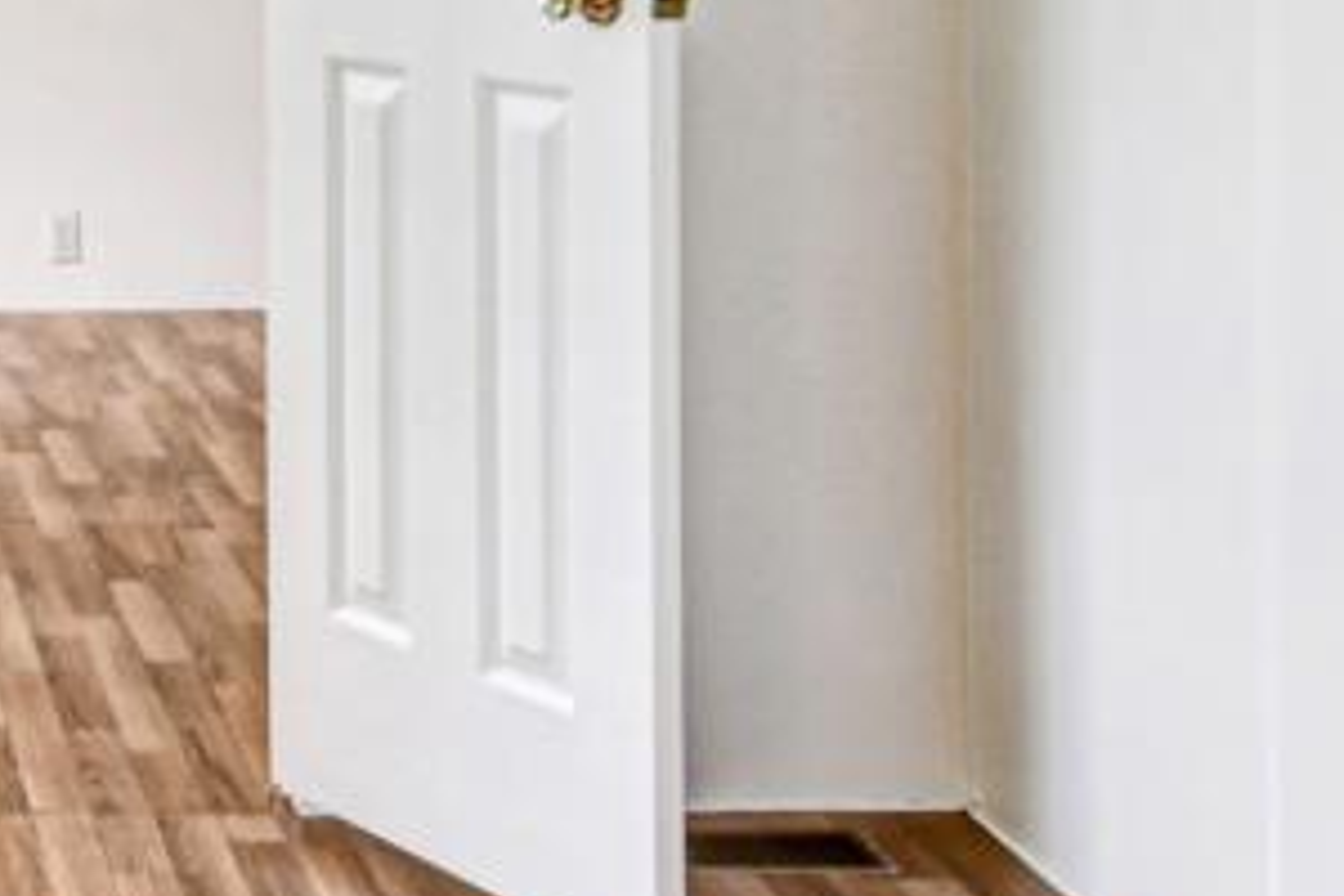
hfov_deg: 24.8
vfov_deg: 17.5
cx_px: -188
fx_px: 2800
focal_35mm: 75
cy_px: -96
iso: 100
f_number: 4
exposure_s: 1/60
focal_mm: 10
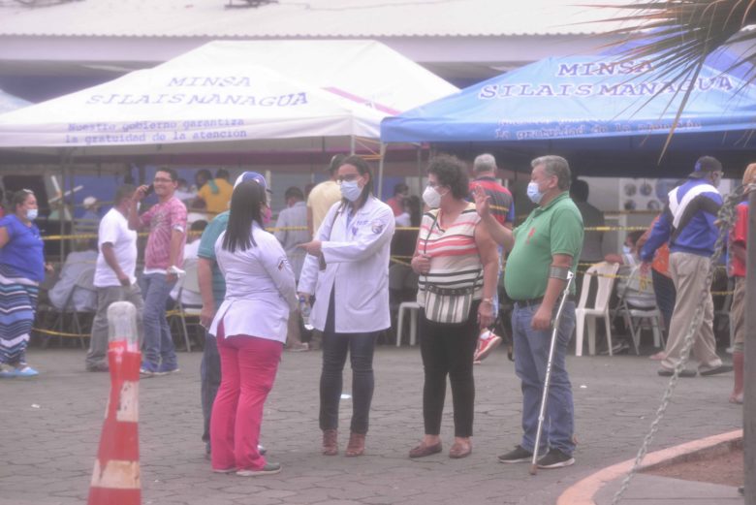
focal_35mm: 130
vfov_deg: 10.6
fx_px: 2731
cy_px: 252
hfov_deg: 15.8
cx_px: 378
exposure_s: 1/400
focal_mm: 130
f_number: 5
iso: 640
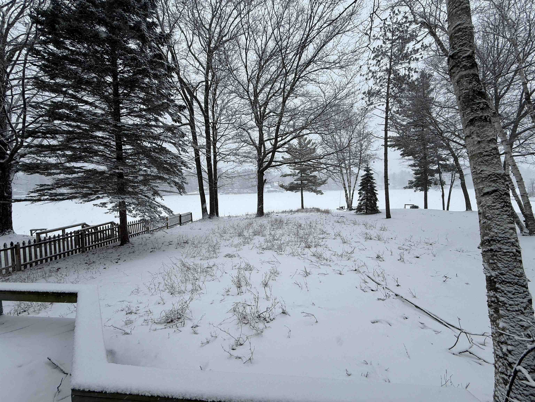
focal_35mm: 14
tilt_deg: -3.4
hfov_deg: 102.1
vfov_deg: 85.7
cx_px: 268
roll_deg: +1.0
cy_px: 201
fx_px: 216
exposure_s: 1/333
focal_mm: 2.22
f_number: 2.2
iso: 50
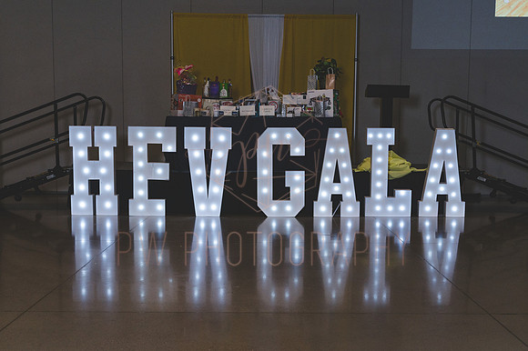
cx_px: 271
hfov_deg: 37.3
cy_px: 213
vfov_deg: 25.2
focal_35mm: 53
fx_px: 783
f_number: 2.8
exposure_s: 1/200
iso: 640
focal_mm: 44
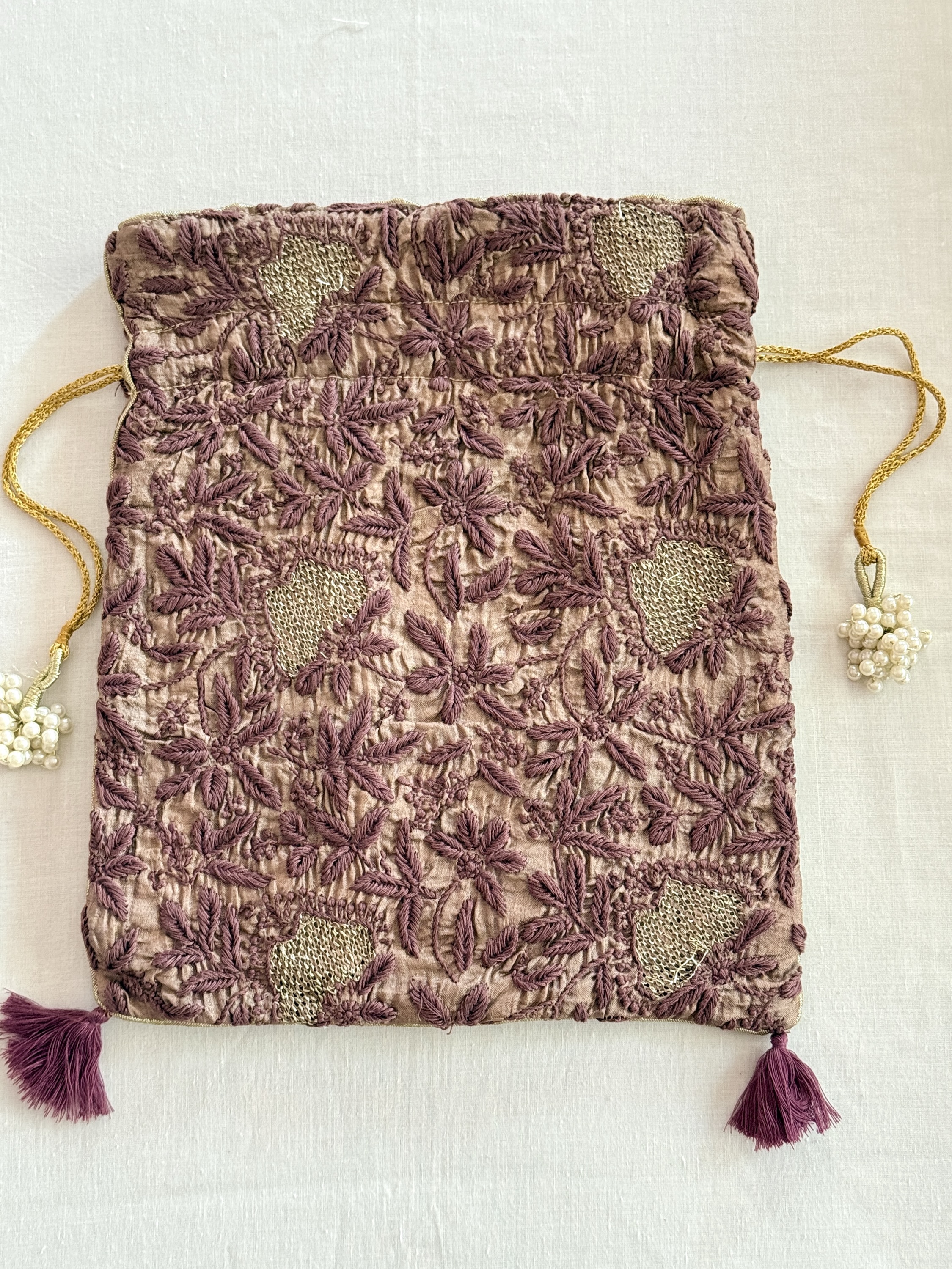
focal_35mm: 48
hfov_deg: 30.3
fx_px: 1760
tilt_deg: -81.1
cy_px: 634
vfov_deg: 39.7
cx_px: 476
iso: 400
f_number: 1.78
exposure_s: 1/40
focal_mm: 6.76
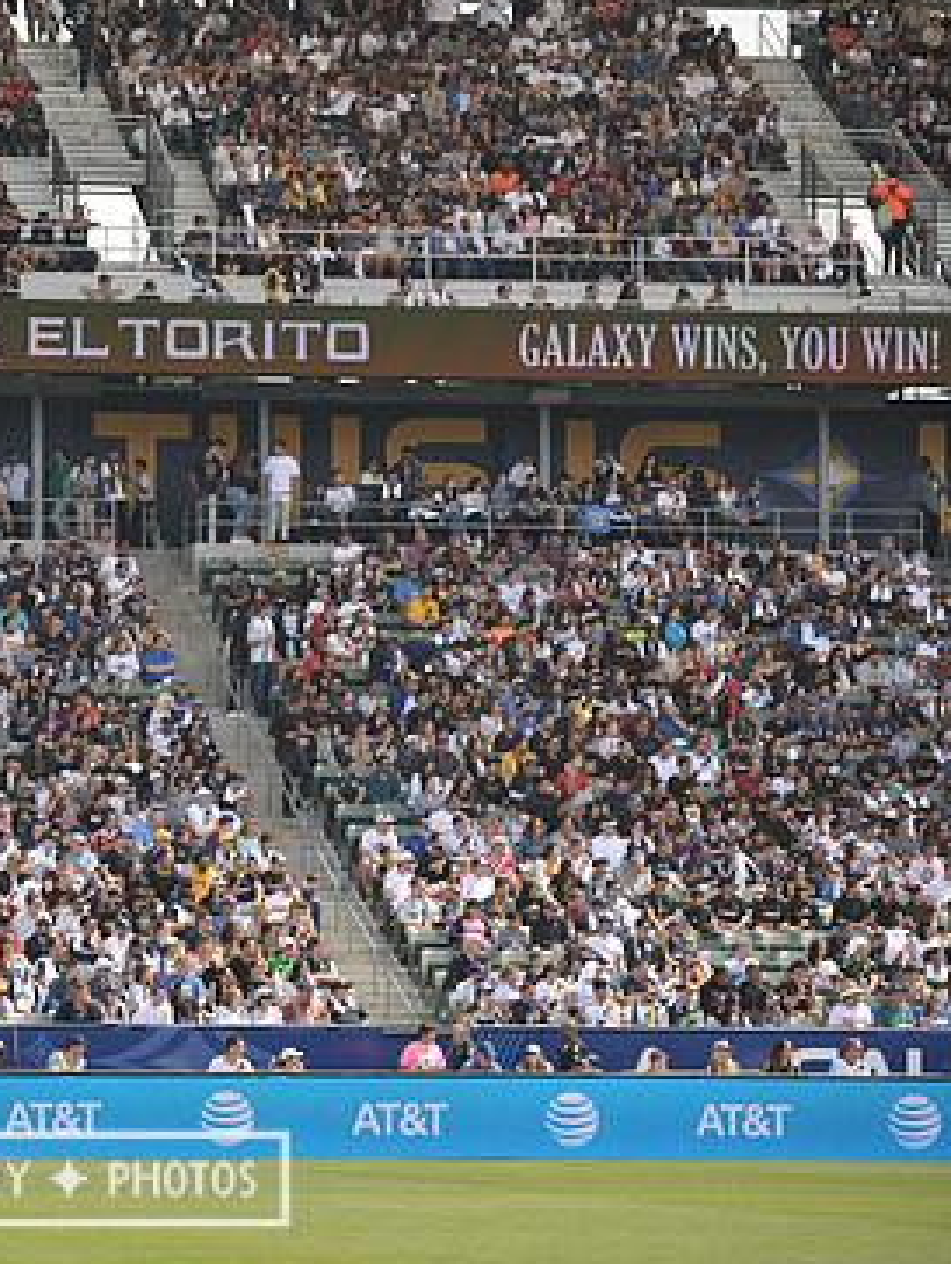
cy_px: 655
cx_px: 42
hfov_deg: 8.1
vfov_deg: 10.7
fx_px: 6728
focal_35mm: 184
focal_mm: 120
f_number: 3.5
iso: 320
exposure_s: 1/2500
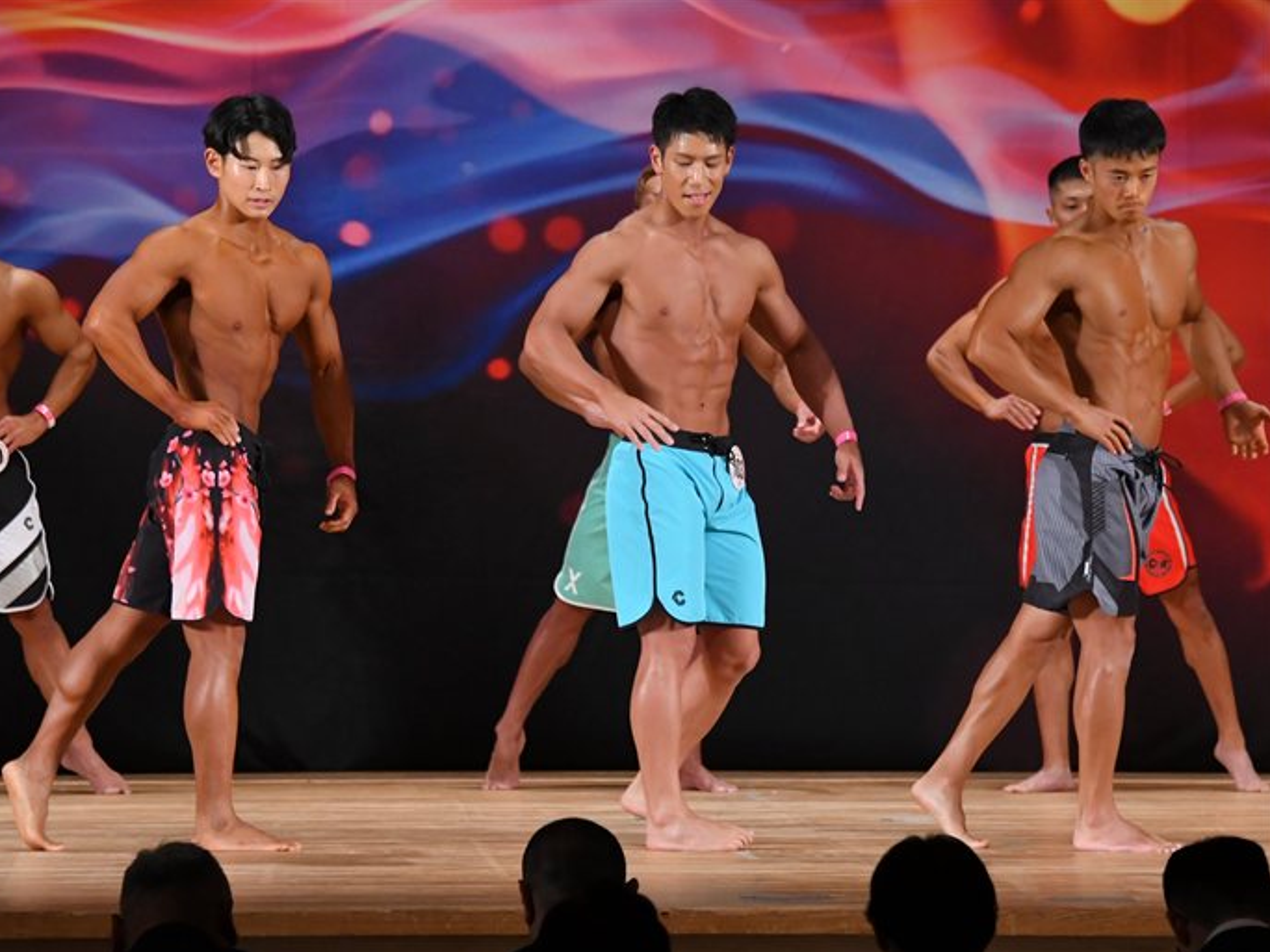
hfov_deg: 8.1
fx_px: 8989
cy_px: 477
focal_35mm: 245
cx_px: 554
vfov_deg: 6.1
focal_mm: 150
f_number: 5.6
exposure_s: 1/400
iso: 3200
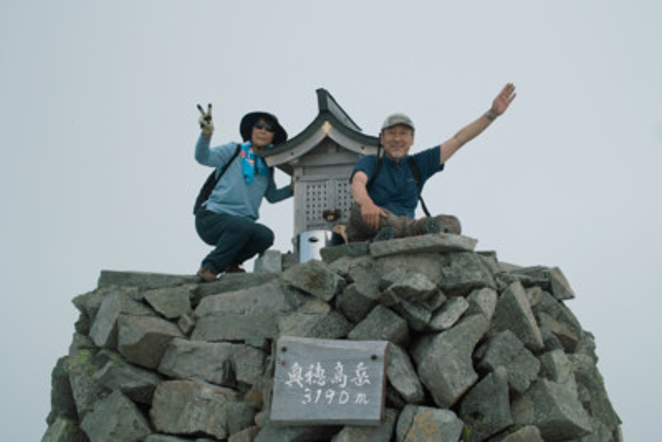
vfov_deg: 32.7
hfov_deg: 47.4
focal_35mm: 41
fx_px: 754
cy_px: 221
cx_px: 331
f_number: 6.3
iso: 100
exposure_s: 1/320
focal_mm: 24.2
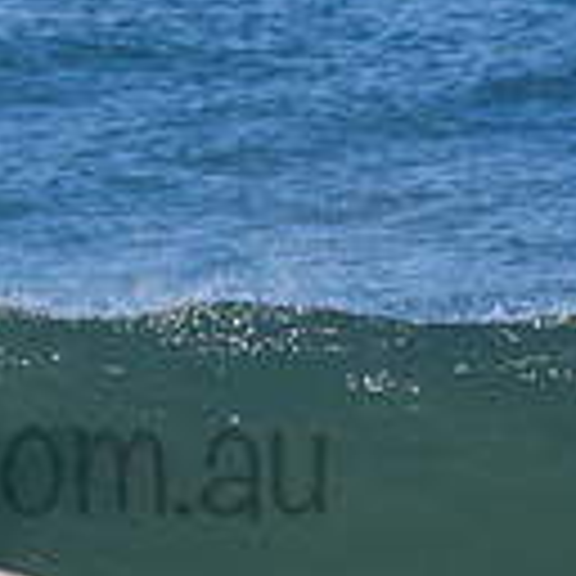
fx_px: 54274
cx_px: -148
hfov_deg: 0.6
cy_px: 412
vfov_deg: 0.6
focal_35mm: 2883
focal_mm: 500
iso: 360
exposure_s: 1/2000
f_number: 5.6
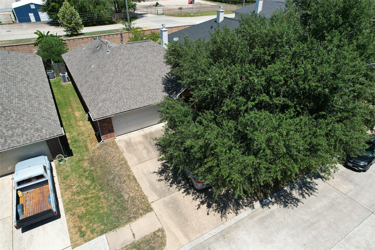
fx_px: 229
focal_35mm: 22
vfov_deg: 57.2
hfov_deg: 78.6
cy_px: 125
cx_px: 188
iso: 100
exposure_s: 1/1600
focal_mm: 8.38
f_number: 2.8
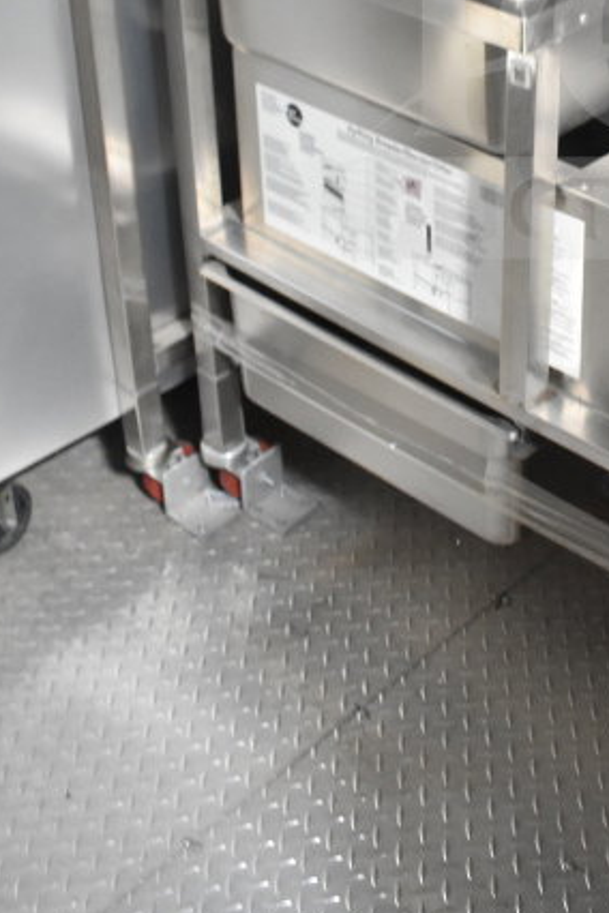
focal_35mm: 58
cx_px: 605
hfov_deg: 22.5
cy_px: 89
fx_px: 1472
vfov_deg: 32.7
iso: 2200
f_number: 3.5
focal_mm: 18
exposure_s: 1/30
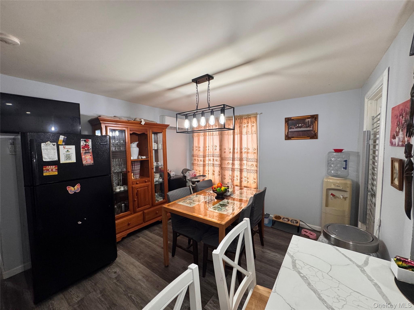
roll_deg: -0.2
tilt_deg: -4.7
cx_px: 207
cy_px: 155
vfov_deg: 85.7
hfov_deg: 102.1
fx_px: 167
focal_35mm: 14
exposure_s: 1/120
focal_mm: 2.22
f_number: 2.2
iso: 200
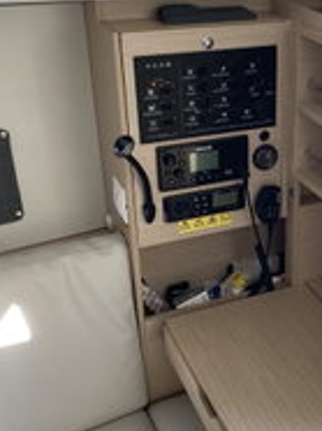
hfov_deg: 25.1
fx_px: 696
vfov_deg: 34.4
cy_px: 218
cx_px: 299
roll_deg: -2.1
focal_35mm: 56
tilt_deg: -26.0
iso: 100
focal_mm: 4.25
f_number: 1.8
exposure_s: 1/121
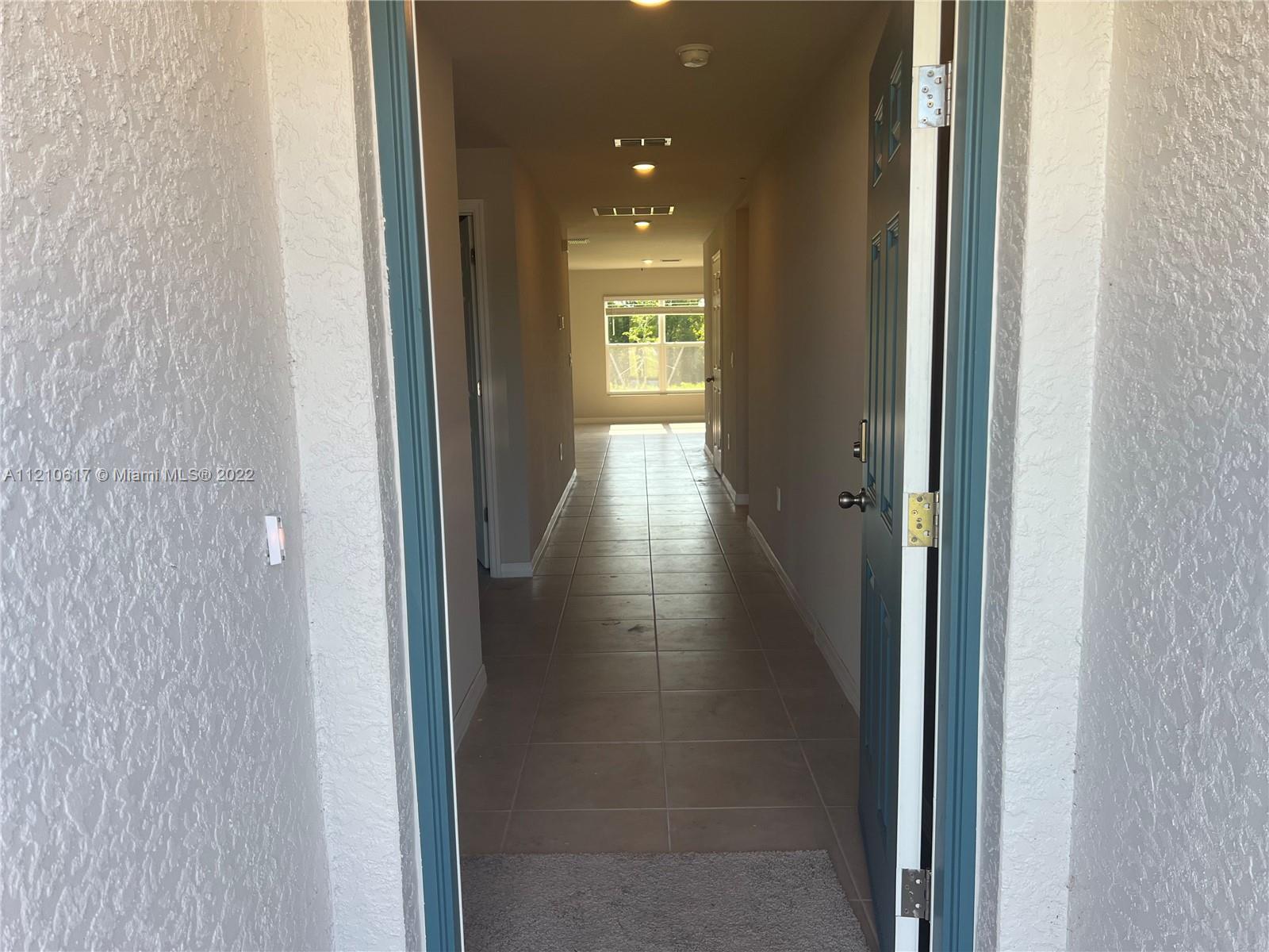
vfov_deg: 53.1
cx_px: 634
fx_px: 953
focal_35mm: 26
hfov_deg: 67.3
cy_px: 476
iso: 50
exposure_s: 1/469
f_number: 1.5
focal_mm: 5.7
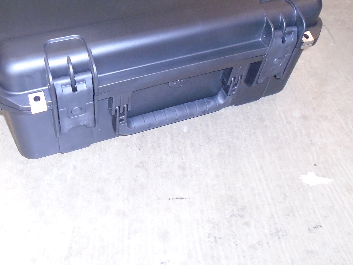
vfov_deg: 36.2
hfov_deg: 47.4
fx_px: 398
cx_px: 133
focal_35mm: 39
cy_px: 76
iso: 250
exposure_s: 1/50
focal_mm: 4.6
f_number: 3.2
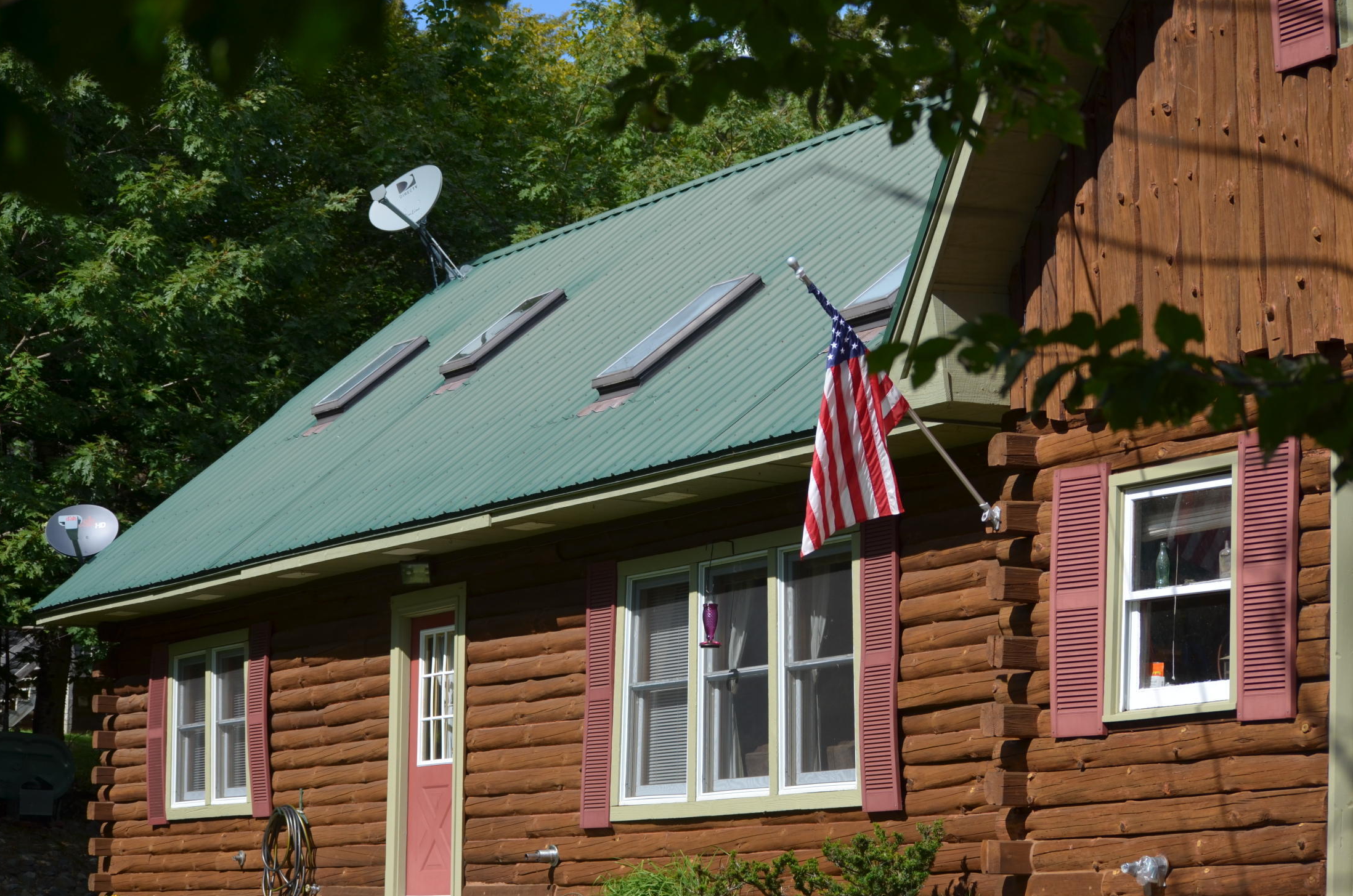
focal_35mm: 93
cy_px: 496
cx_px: 702
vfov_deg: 14.7
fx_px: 3472
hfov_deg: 22.1
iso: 200
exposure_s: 1/2000
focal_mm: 55
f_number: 4
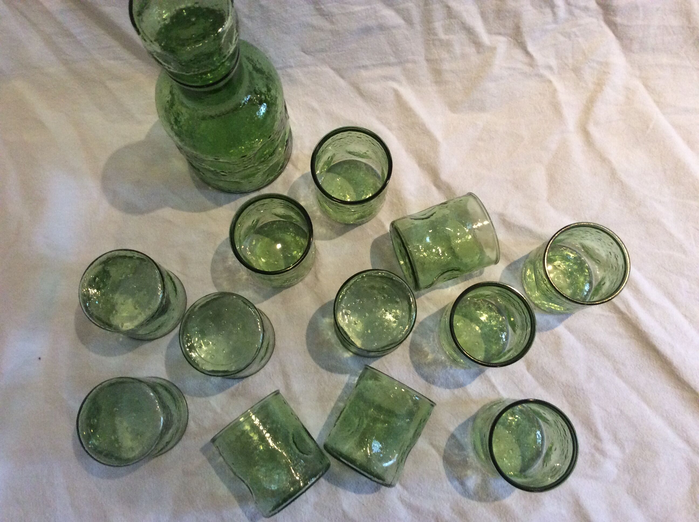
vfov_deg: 44.1
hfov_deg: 56.9
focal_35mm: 32
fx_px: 645
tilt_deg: -79.3
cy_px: 261
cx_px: 350
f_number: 2.4
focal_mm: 3.3
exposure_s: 1/25
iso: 200
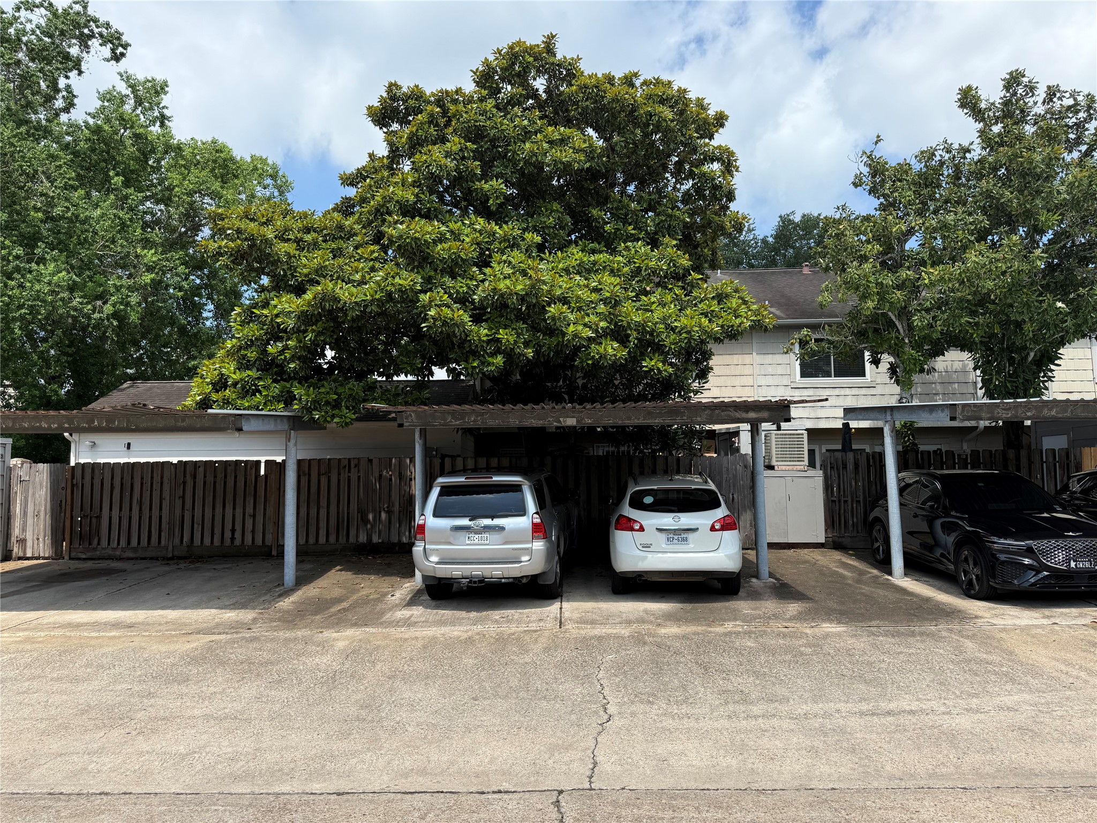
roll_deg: +0.6
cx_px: 548
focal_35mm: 24
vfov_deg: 56.8
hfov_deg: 71.6
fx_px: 761
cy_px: 412
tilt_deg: +6.3
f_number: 1.78
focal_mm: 6.76
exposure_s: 1/2907
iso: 80
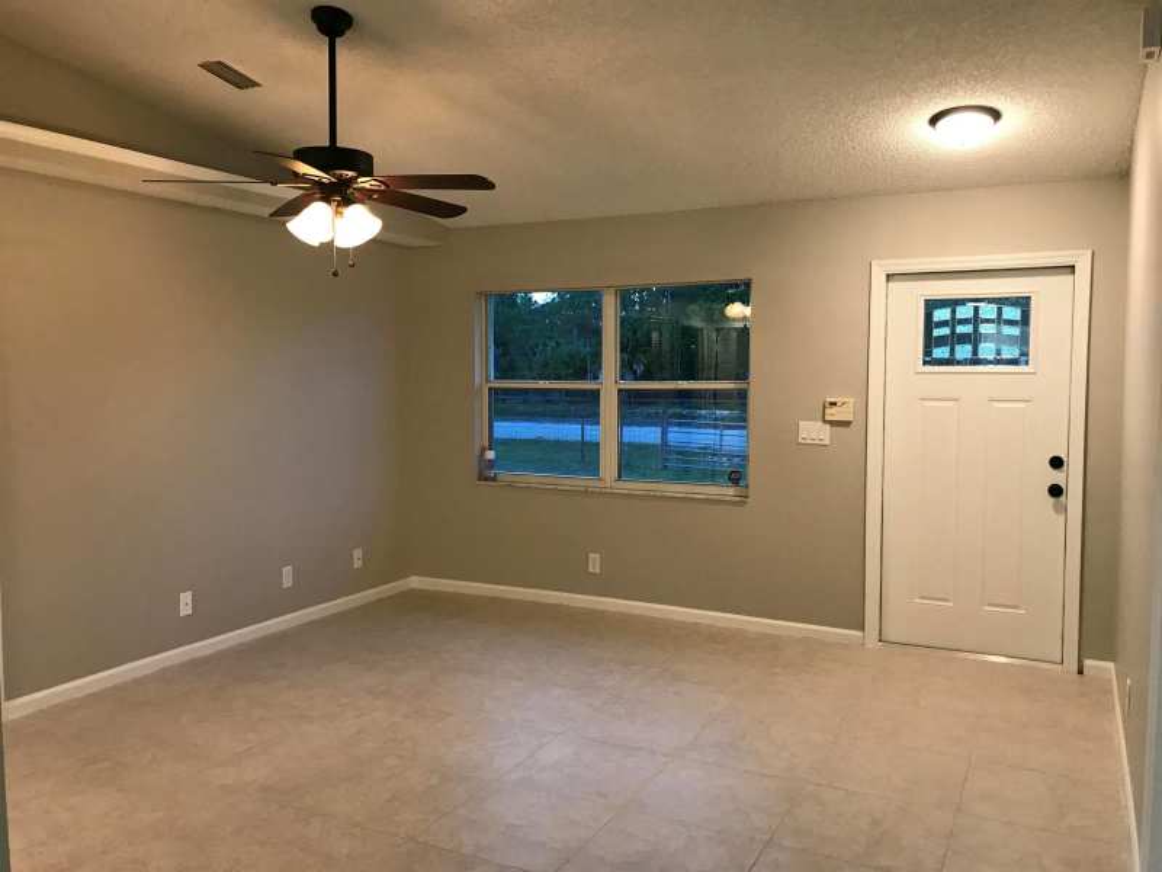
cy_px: 436
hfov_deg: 63.4
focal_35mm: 28
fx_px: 940
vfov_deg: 49.7
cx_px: 581
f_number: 1.8
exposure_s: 1/20
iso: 40
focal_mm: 3.99
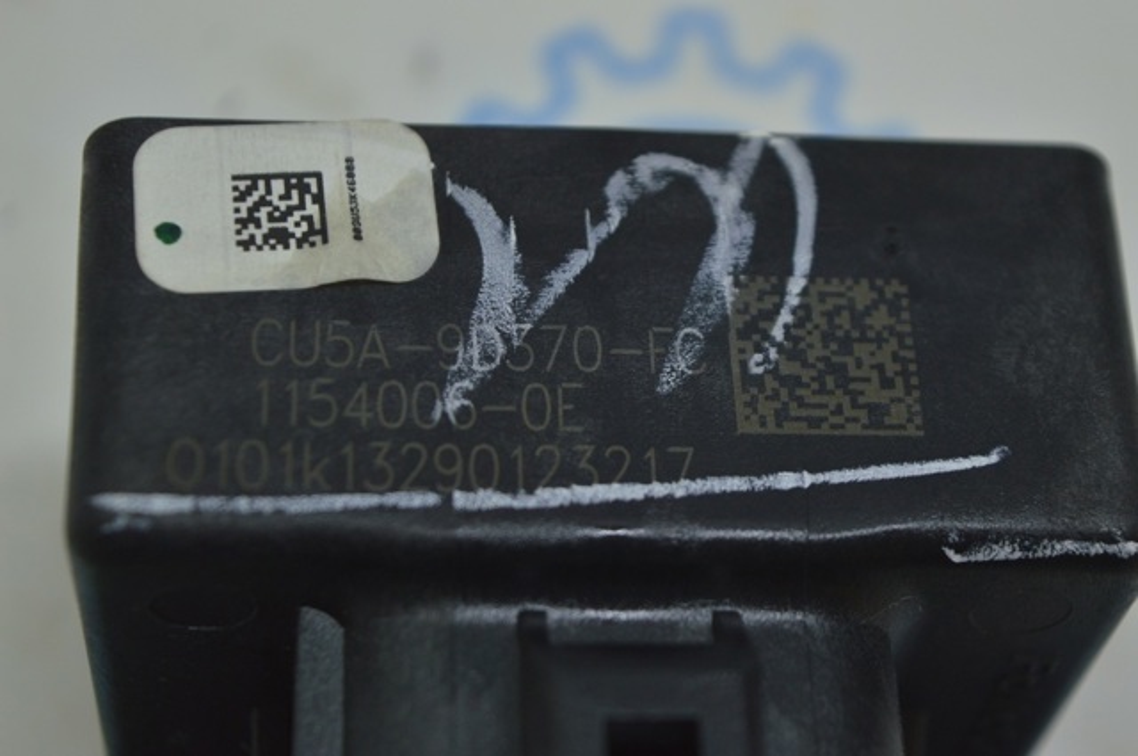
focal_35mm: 82
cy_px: 378
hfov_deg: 24.6
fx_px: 2605
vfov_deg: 16.5
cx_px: 569
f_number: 5.6
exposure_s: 1/60
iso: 400
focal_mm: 55
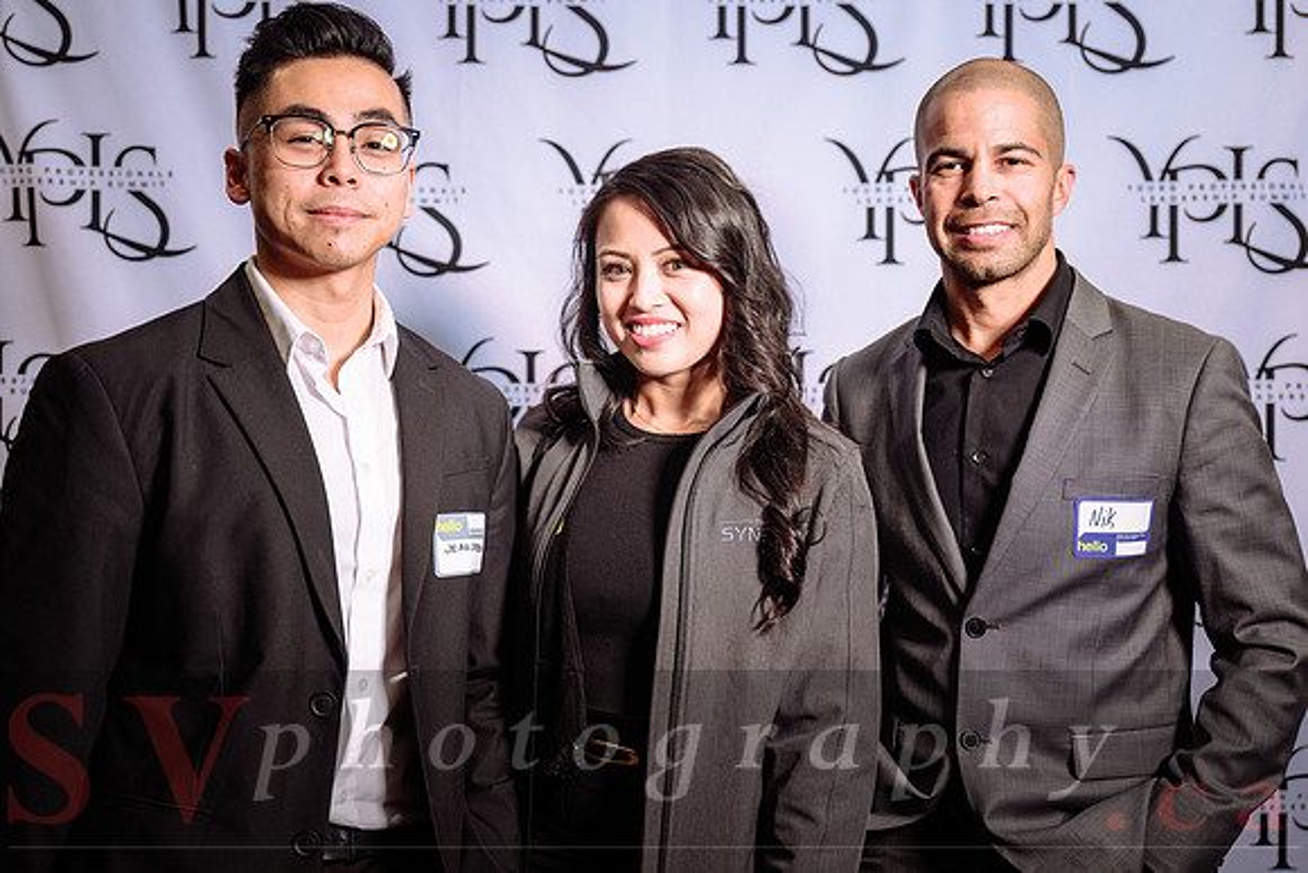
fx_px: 1517
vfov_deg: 32.1
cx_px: 721
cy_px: 415
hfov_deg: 46.6
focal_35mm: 42
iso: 500
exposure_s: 1/160
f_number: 2.8
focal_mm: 37
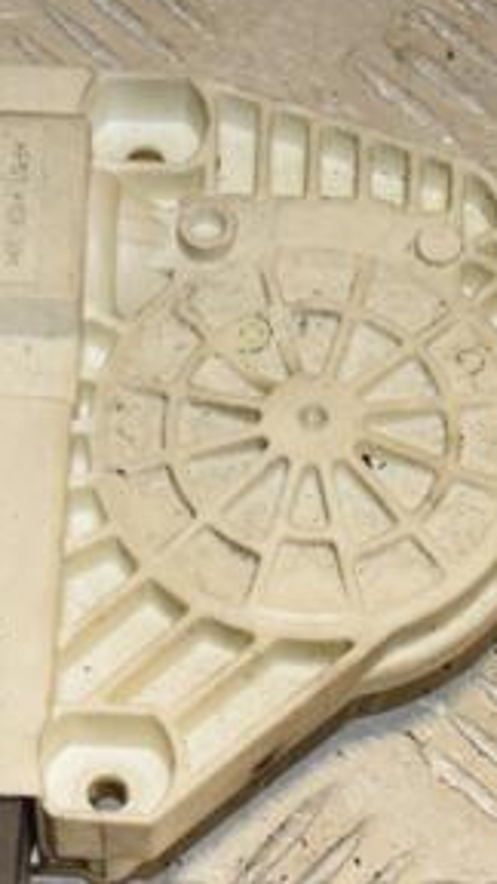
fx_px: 3678
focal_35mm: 157
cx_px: -67
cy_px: 519
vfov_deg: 13.7
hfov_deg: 7.7
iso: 800
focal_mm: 48
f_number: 8
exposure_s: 1/200
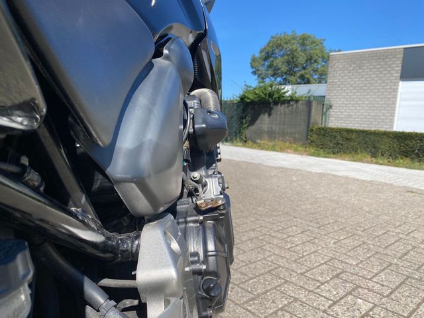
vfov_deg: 53.1
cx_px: 212
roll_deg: -3.7
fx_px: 318
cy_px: 159
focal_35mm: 26
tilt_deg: -6.8
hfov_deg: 67.3
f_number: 1.8
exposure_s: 1/1866
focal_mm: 4.25
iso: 32
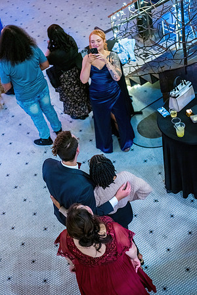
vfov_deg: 48.5
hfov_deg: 33.4
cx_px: 98
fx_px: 328
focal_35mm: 40
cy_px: 148
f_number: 2.8
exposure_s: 1/30
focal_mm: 40
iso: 3200
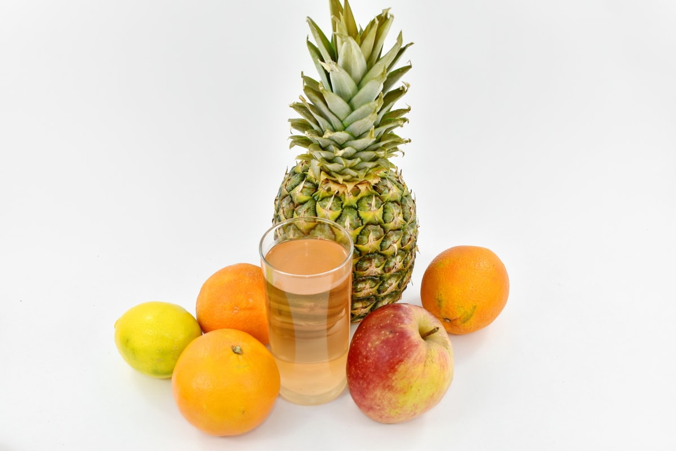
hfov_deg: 53.1
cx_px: 338
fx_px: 676
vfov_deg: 36.9
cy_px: 226
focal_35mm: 36
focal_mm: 24
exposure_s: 1/100
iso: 100
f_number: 9
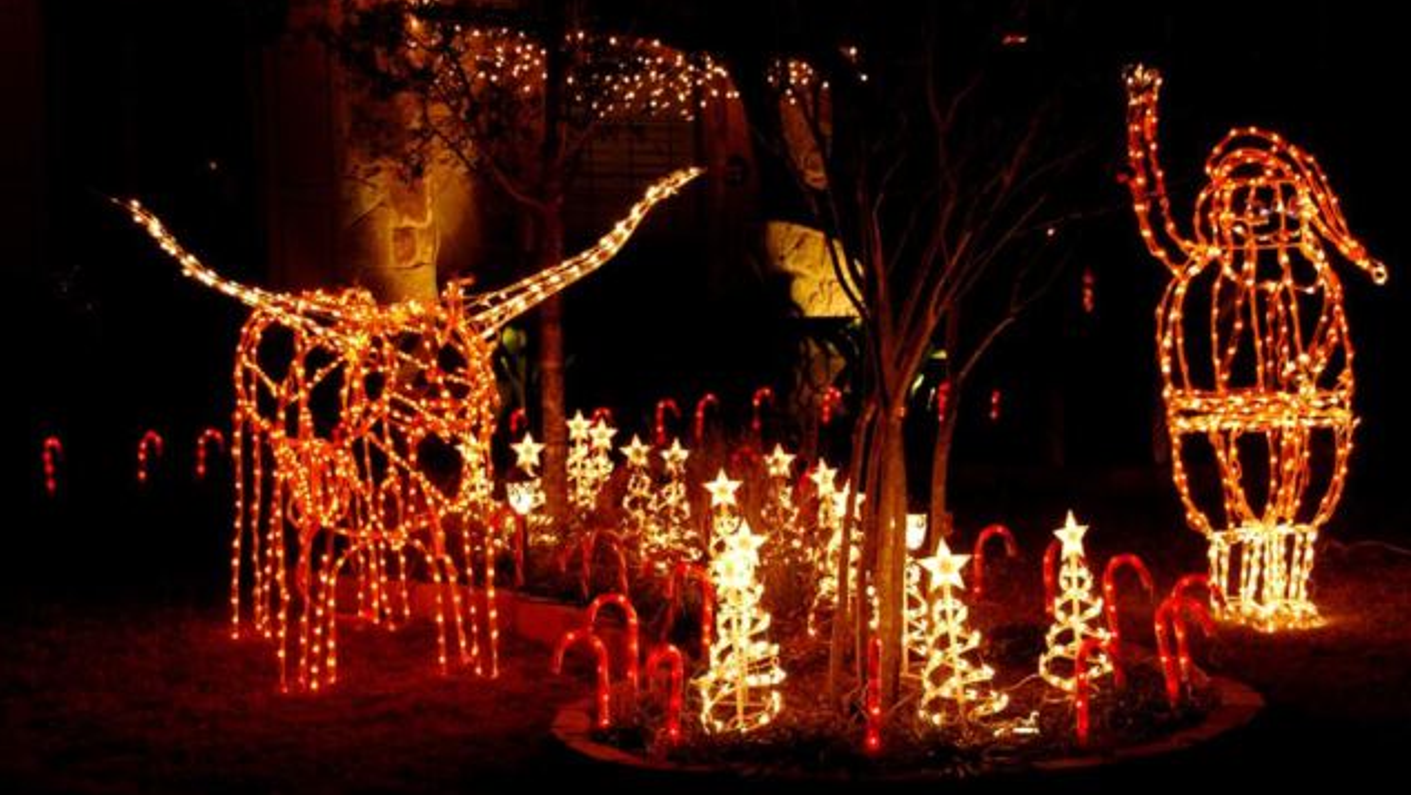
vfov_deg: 15.9
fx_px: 2844
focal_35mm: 76
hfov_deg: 27.9
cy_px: 346
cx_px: 708
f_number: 5.6
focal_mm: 48
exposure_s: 1/3
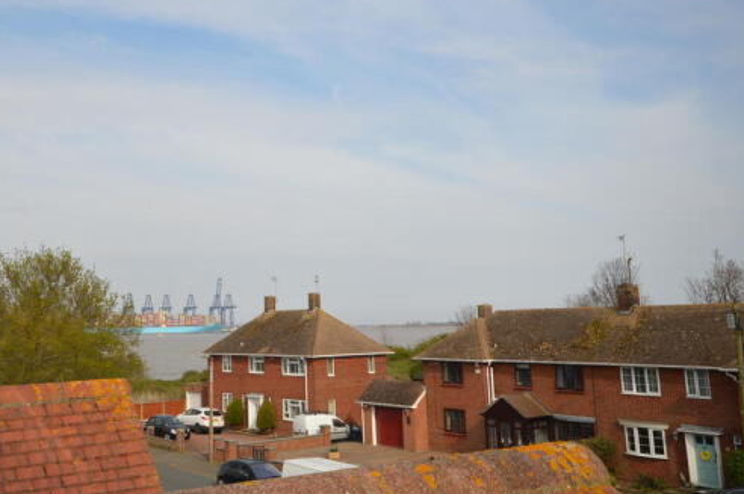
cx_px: 265
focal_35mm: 40
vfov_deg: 33.2
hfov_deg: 47.9
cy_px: 189
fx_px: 826
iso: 100
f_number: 9
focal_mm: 20
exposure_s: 1/200
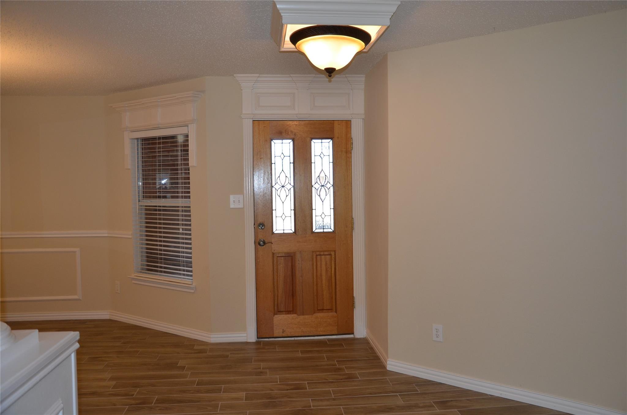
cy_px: 208
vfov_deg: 41.5
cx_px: 314
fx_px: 547
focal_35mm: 32
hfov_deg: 59.6
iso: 400
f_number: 3.8
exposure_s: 1/125
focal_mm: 21
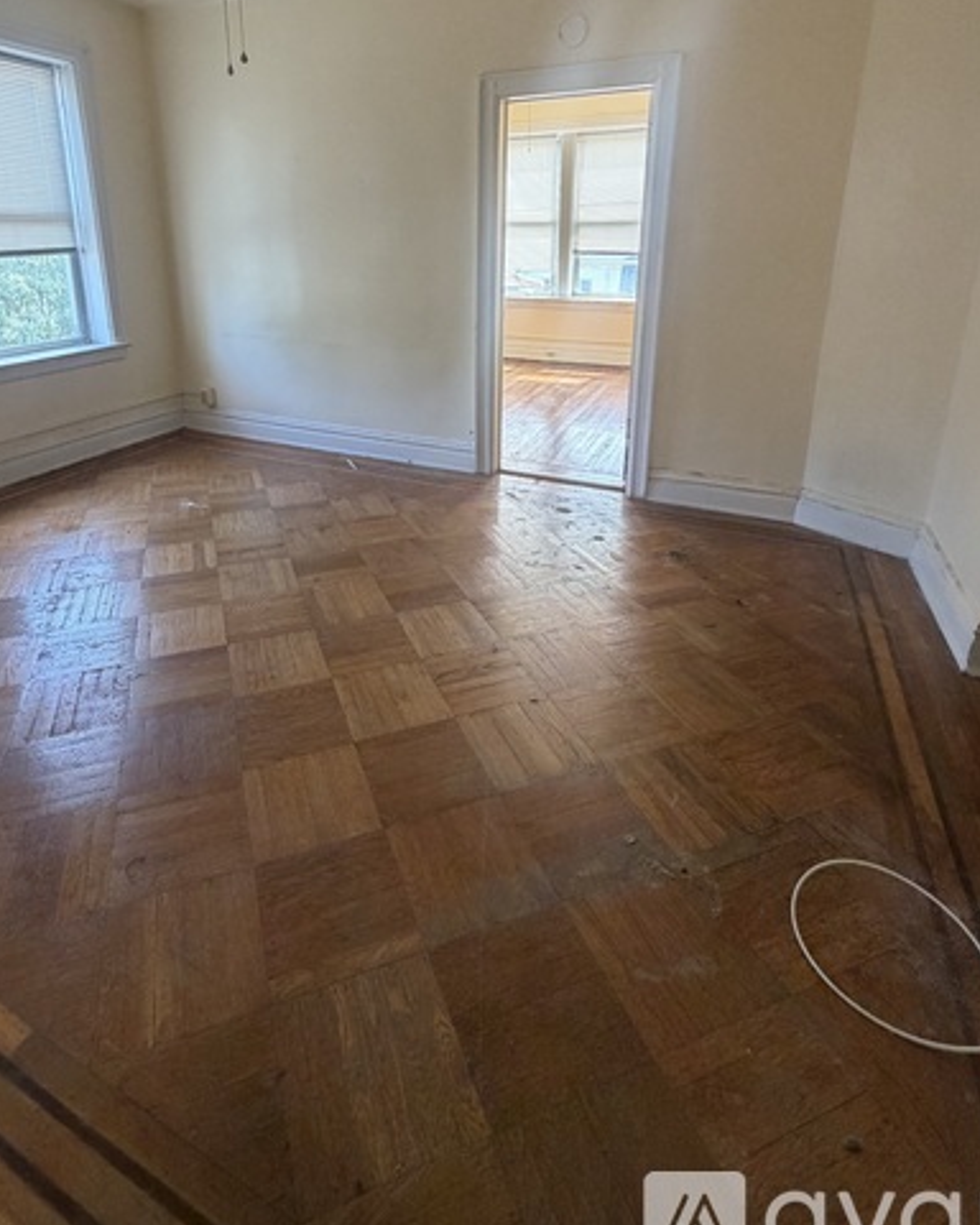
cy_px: 422
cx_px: 419
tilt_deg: -14.1
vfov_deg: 80.9
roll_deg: +1.6
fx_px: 689
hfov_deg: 70.5
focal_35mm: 19
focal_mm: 2.22
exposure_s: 1/121
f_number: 2.2
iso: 320
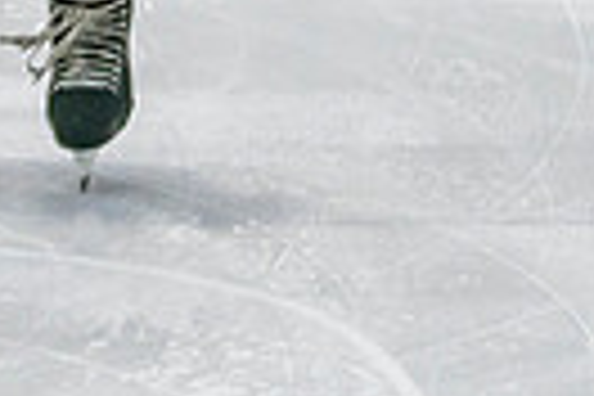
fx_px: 9404
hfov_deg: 3.6
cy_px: -343
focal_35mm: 570
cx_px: 82
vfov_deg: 2.4
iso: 800
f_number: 2.8
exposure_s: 1/640
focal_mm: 70
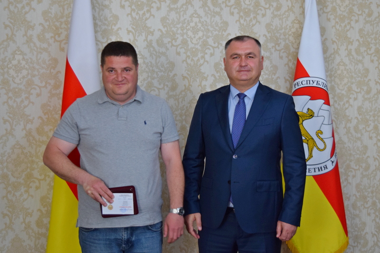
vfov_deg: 28.1
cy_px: 126
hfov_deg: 41.1
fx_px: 507
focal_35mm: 48
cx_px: 190
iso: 900
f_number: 4.5
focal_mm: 32
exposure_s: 1/60
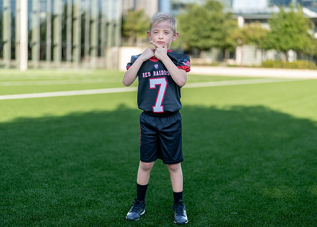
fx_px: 530
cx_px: 153
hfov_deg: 33.3
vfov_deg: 24.1
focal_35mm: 59
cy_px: 123
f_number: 1.2
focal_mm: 50
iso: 100
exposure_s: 1/2000
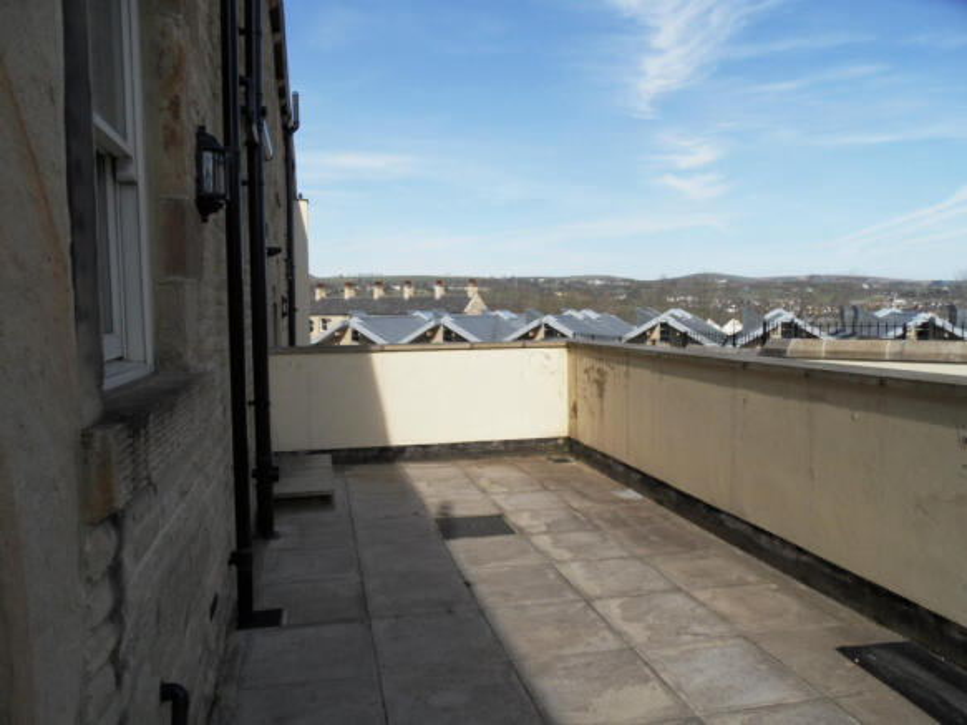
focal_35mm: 24
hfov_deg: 71.6
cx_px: 484
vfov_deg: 56.8
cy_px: 362
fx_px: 670
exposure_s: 1/750
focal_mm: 3.9
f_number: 4.6
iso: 80
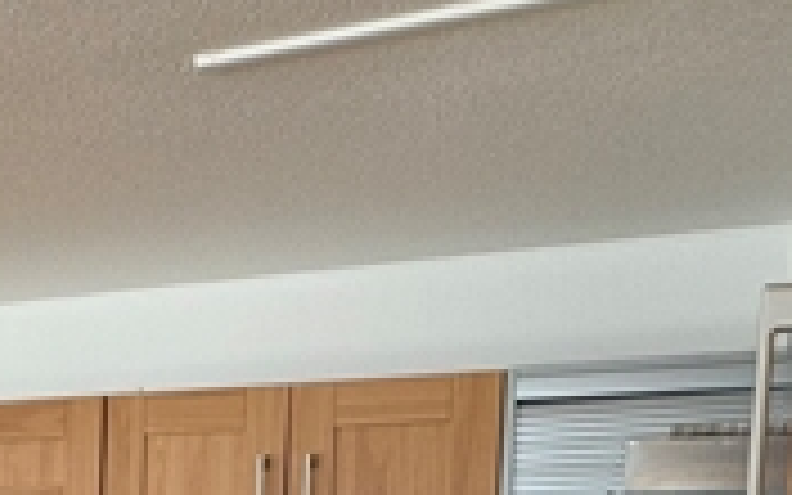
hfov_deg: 33.8
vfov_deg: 21.0
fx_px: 1166
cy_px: 702
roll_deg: -1.8
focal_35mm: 54
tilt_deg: -4.7
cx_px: -22
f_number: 2.2
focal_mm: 2.22
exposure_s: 1/100
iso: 100
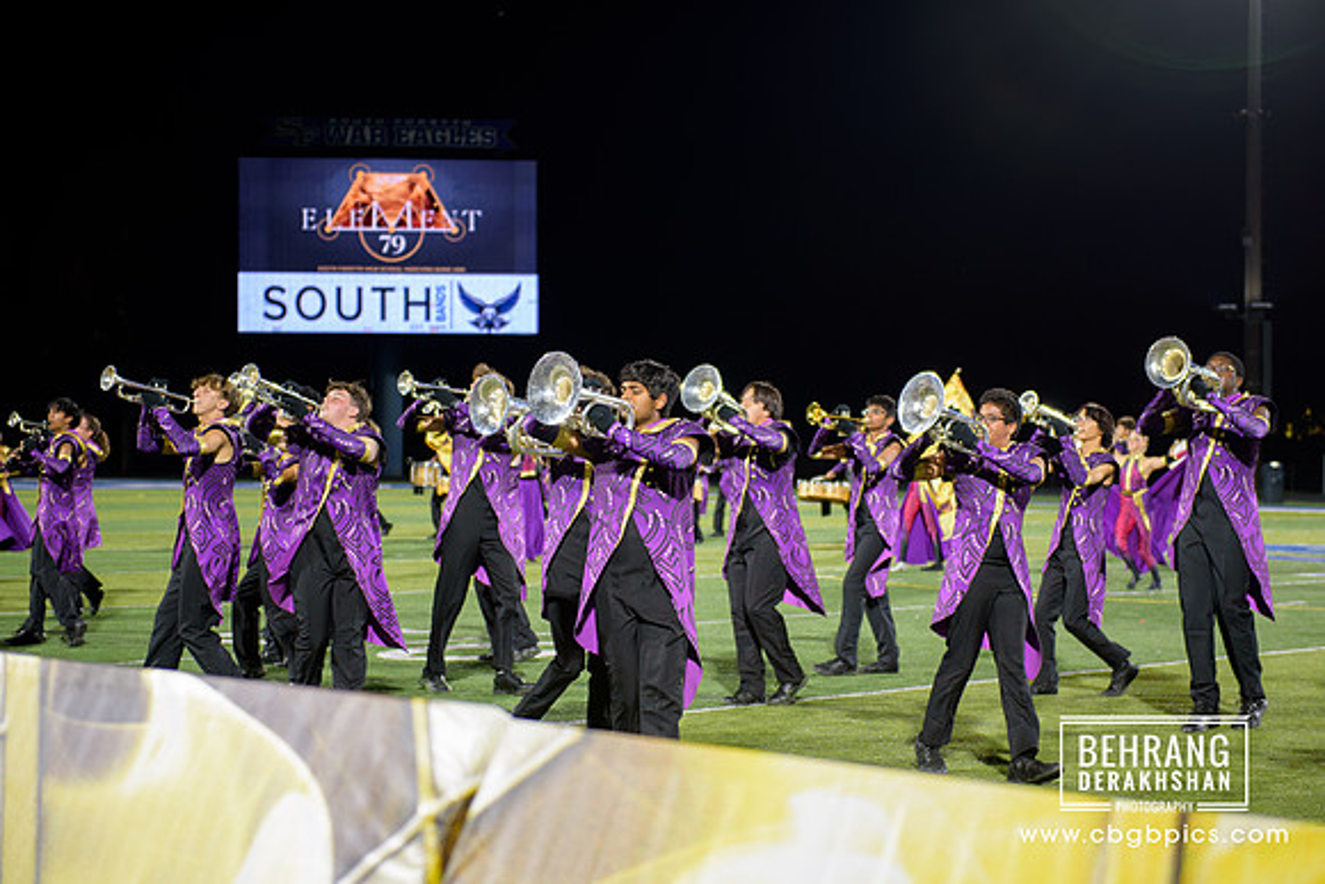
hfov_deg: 27.1
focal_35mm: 75
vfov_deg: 18.3
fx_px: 2749
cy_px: 442
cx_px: 662
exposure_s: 1/400
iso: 3200
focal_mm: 70
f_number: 2.8
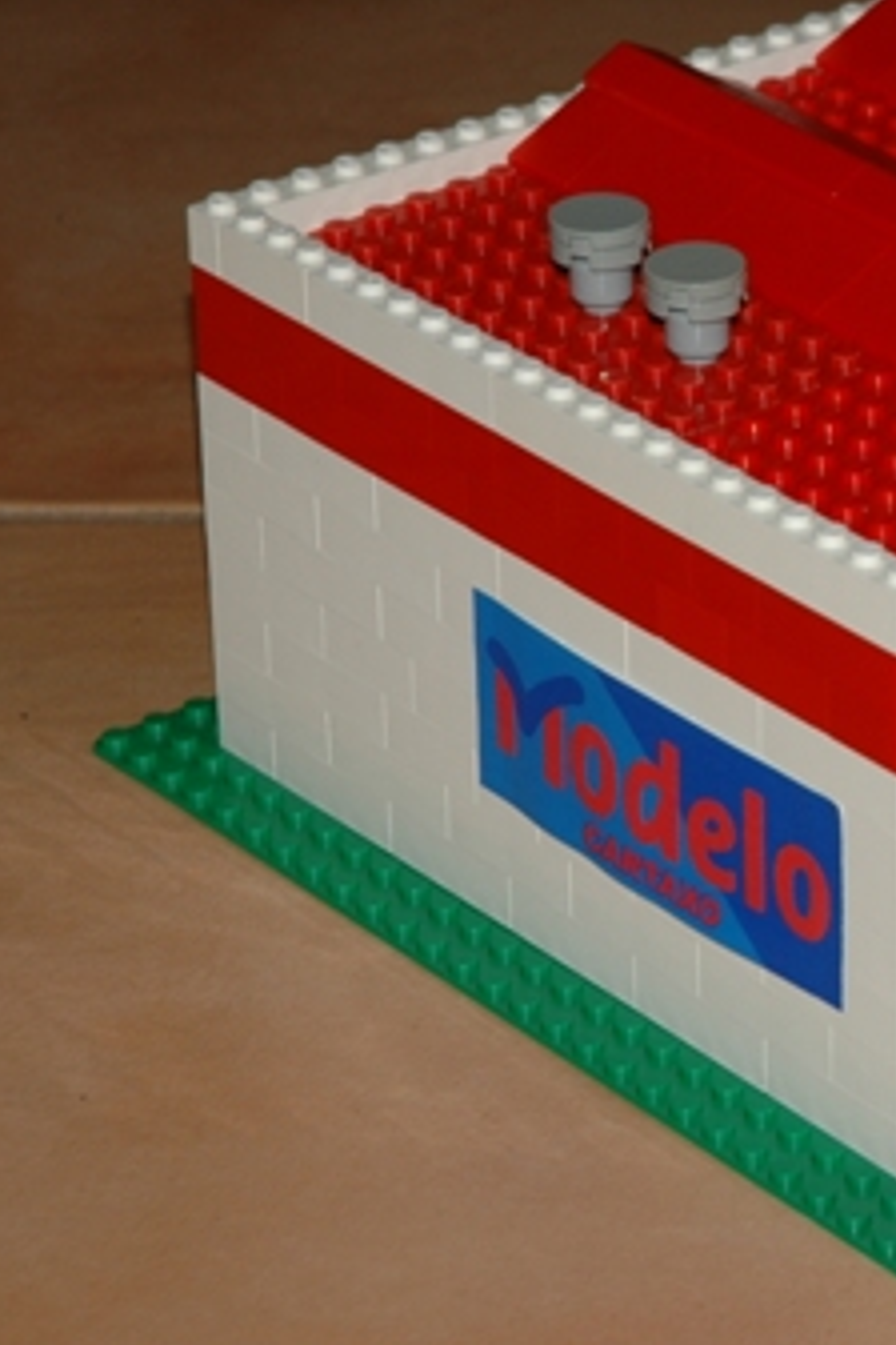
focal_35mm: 200
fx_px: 7466
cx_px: 1208
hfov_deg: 6.8
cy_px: 584
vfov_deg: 10.3
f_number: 9
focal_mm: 70
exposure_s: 1/60
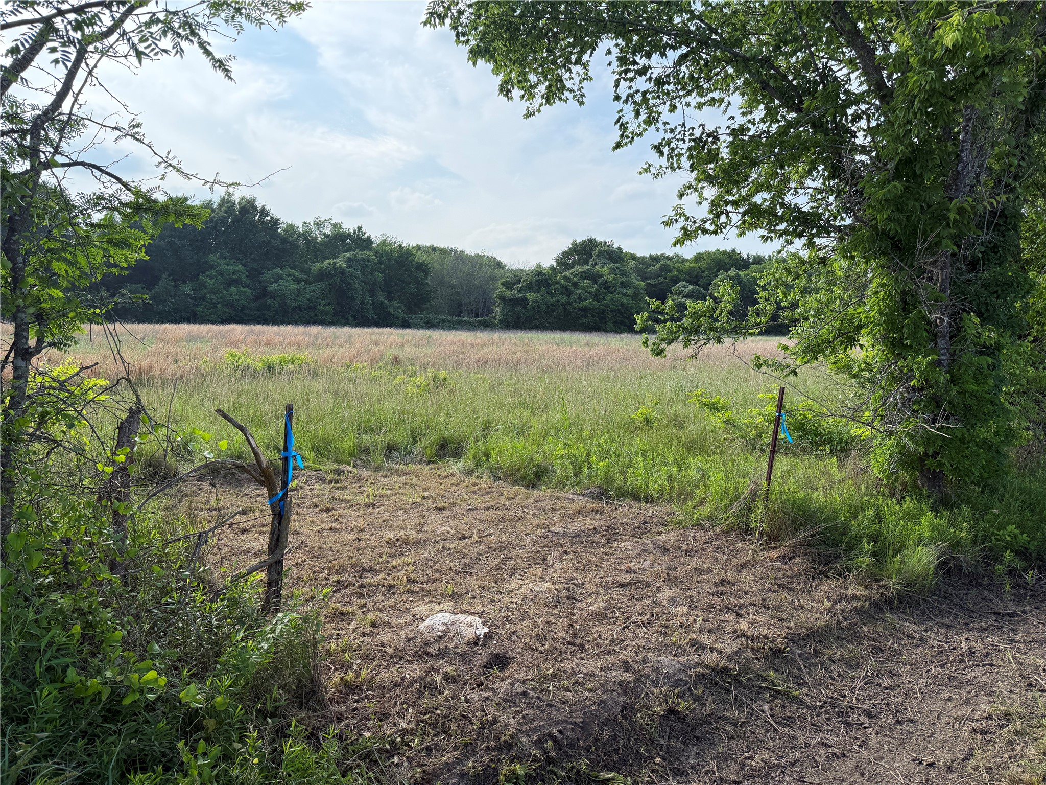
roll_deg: -1.4
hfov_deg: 71.6
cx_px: 523
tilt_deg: -3.8
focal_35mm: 24
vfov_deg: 56.8
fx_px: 725
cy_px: 392
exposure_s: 1/2370
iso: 100
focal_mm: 6.76
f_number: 1.78
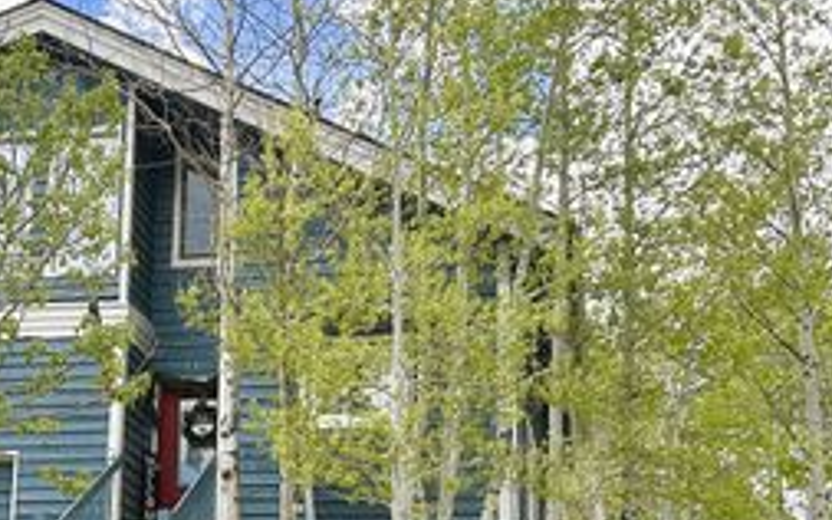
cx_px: 161
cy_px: 433
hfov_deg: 29.1
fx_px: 1564
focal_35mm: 69
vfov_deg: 18.6
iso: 50
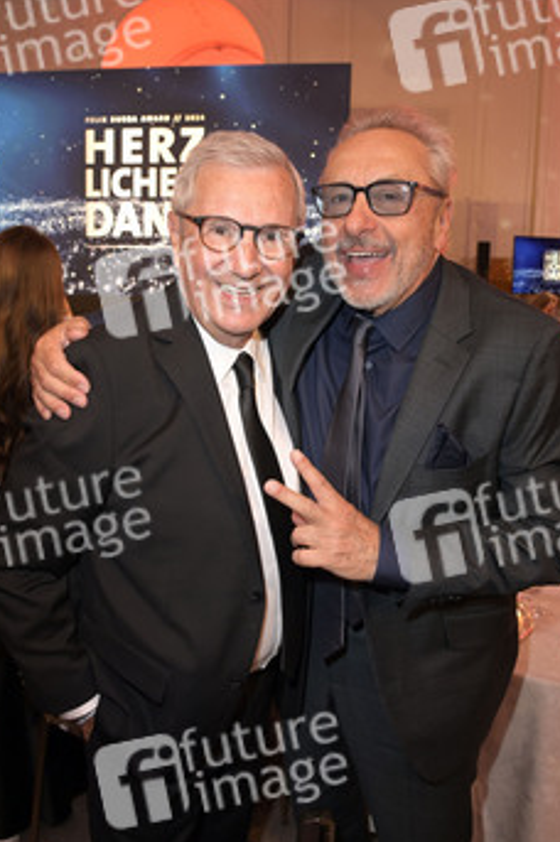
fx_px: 655
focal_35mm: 28
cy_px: 403
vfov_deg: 65.5
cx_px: 292
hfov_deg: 46.3
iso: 1600
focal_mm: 24
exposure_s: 1/50
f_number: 5.6
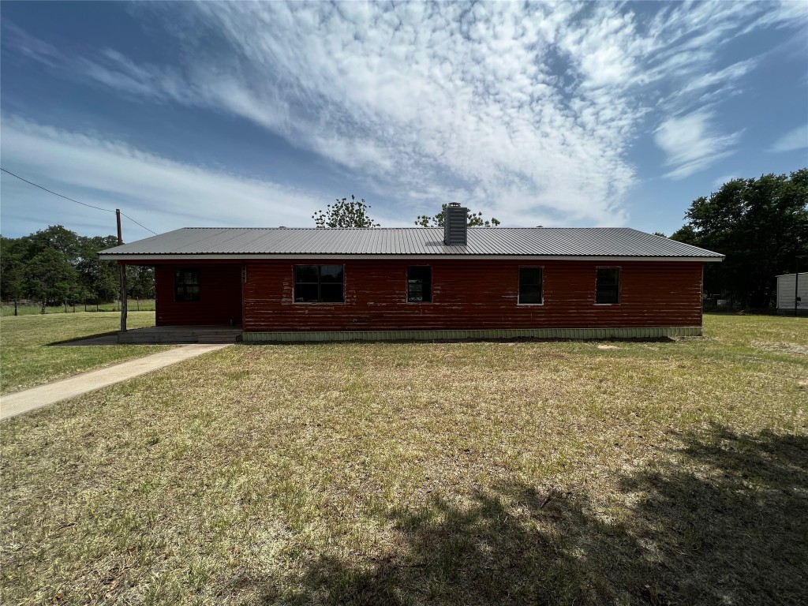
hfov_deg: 106.2
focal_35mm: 13
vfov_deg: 89.9
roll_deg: +0.8
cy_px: 303
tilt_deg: -0.8
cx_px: 404
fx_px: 303
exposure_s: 1/2096
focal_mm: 1.57
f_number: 1.8
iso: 32
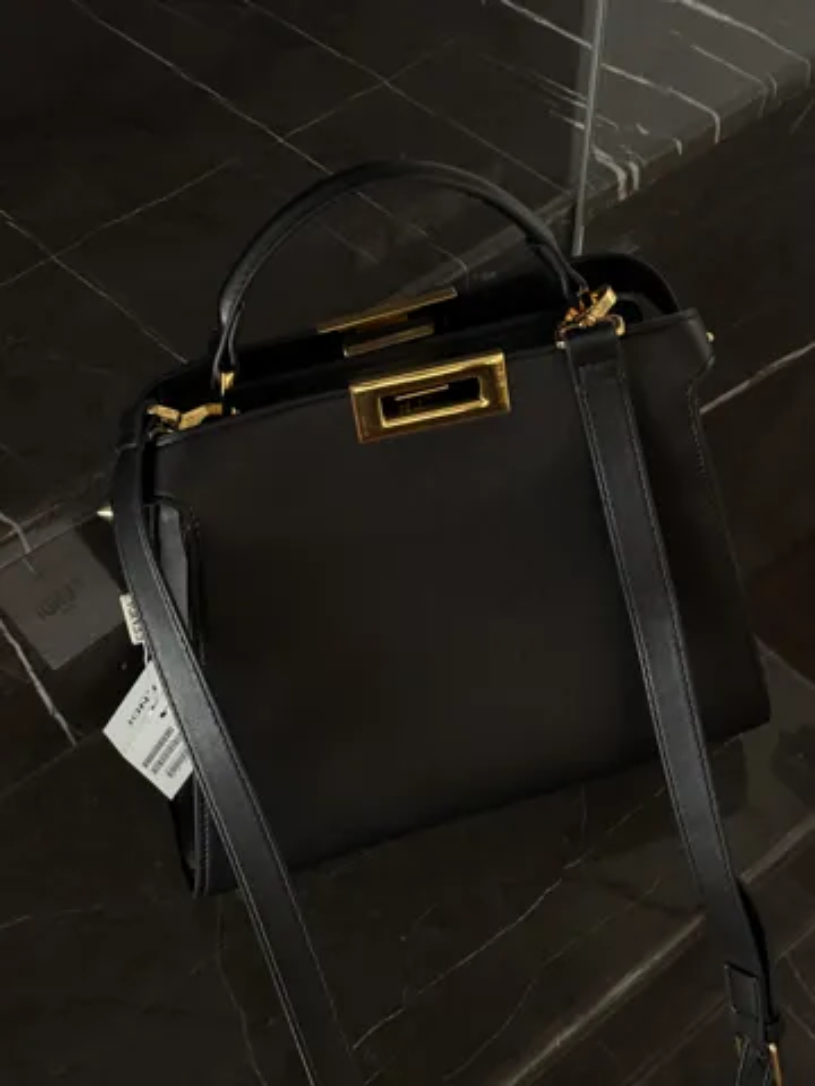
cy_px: 543
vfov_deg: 39.7
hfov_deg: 30.3
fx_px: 1507
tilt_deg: -52.2
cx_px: 408
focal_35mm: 48
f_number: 1.78
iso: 500
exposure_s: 1/31
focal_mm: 6.76
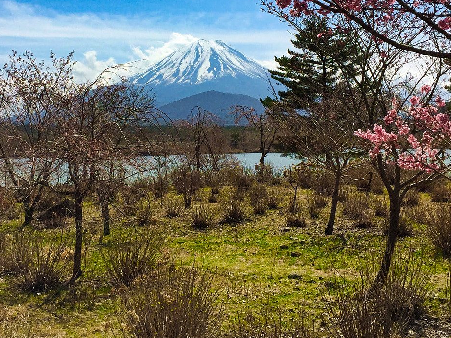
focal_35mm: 50
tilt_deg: +4.9
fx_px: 651
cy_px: 106
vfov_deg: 28.9
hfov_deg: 38.1
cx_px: 185
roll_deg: +0.1
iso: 32
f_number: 2.2
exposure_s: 1/4405
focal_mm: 4.15
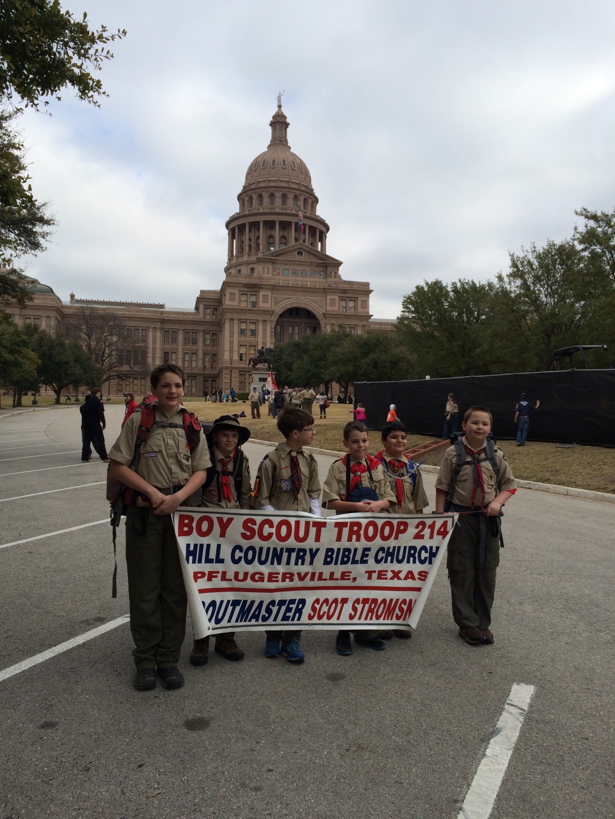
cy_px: 410
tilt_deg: +2.8
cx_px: 308
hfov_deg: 48.2
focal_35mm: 29
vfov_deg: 61.7
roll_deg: -1.2
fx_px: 687
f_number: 2.2
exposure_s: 1/1520
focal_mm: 4.15
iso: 32
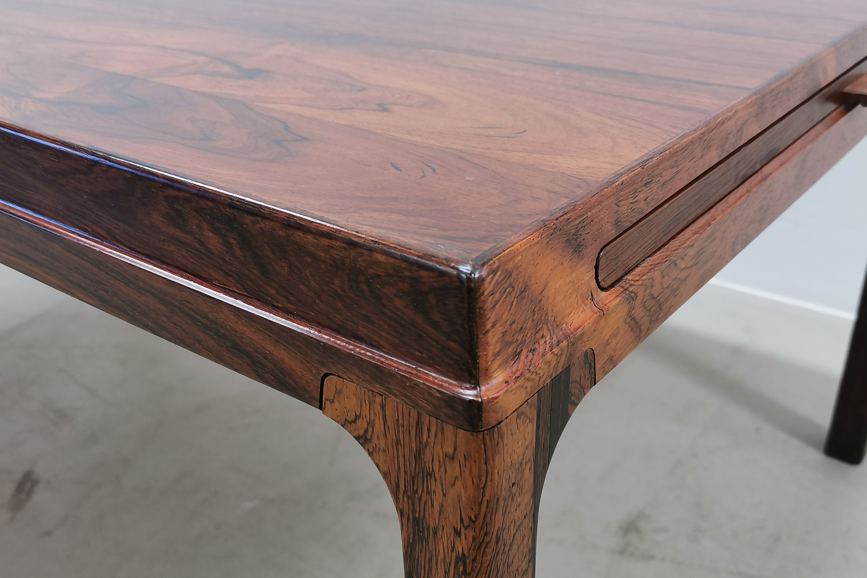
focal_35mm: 36
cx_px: 439
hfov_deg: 53.1
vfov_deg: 36.8
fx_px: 867
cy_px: 315
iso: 160
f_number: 1.8
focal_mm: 5.58
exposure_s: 1/50
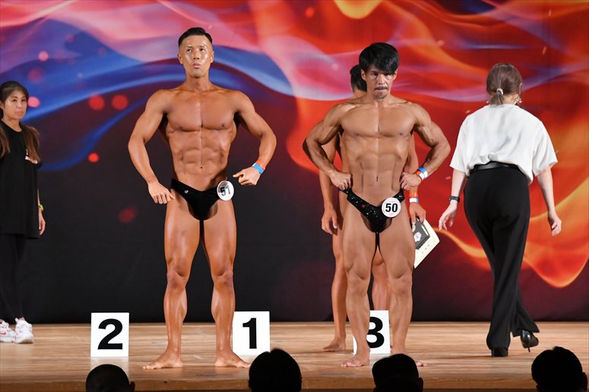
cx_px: 294
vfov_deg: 6.1
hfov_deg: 9.2
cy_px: 196
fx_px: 3680
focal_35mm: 225
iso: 4000
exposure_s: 1/400
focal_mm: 150
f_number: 5.6
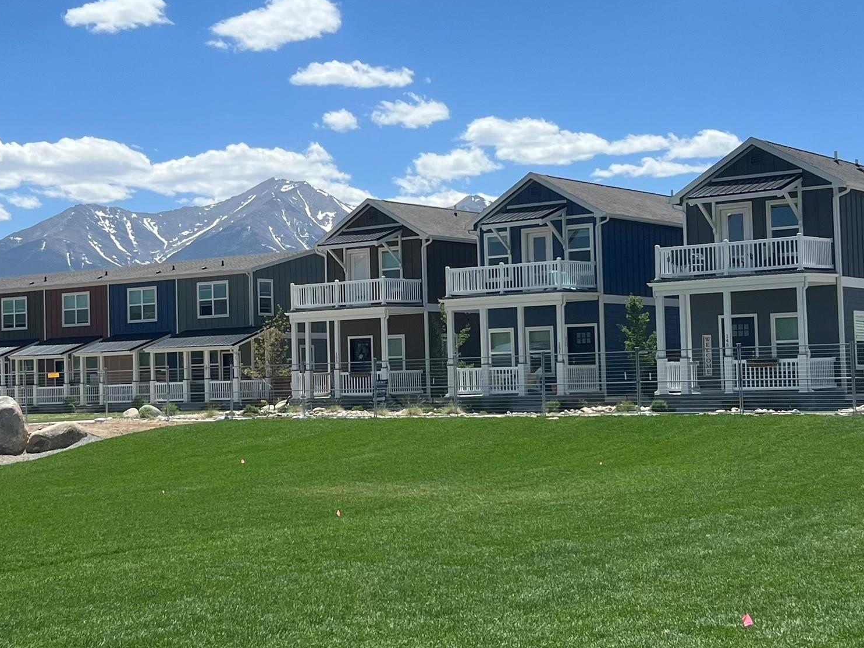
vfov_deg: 49.7
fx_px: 699
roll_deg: -0.1
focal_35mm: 28
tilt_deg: +2.4
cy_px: 337
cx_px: 419
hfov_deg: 63.4
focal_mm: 5.7
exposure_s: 1/5882
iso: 50
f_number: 1.5
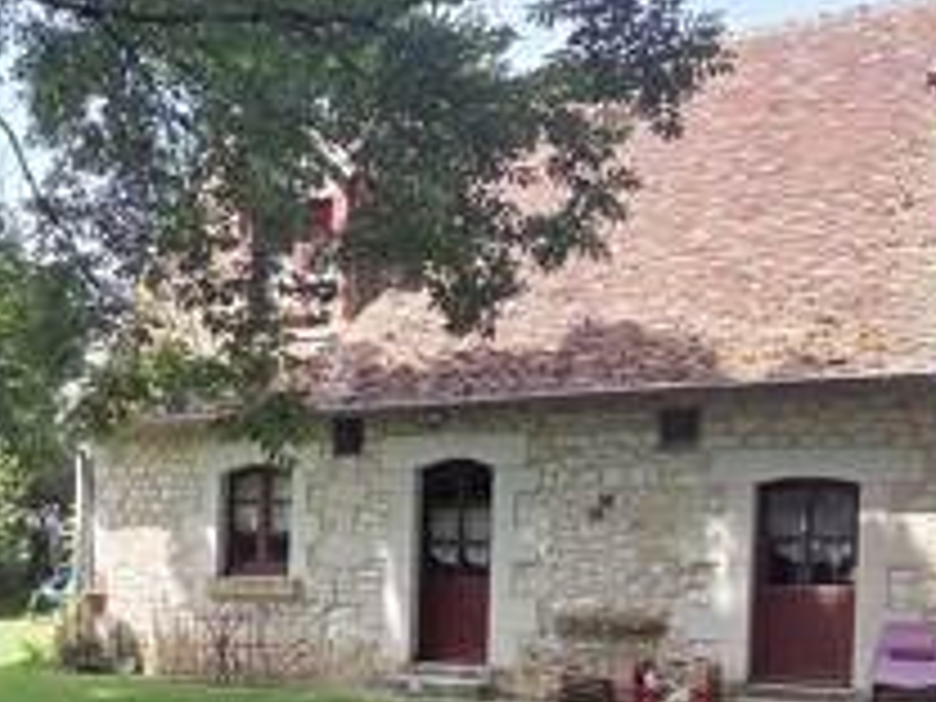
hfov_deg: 35.5
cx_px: 63
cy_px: 621
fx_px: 1352
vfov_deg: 28.1
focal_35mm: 50
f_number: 2.2
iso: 50
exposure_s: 1/404
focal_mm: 2.2
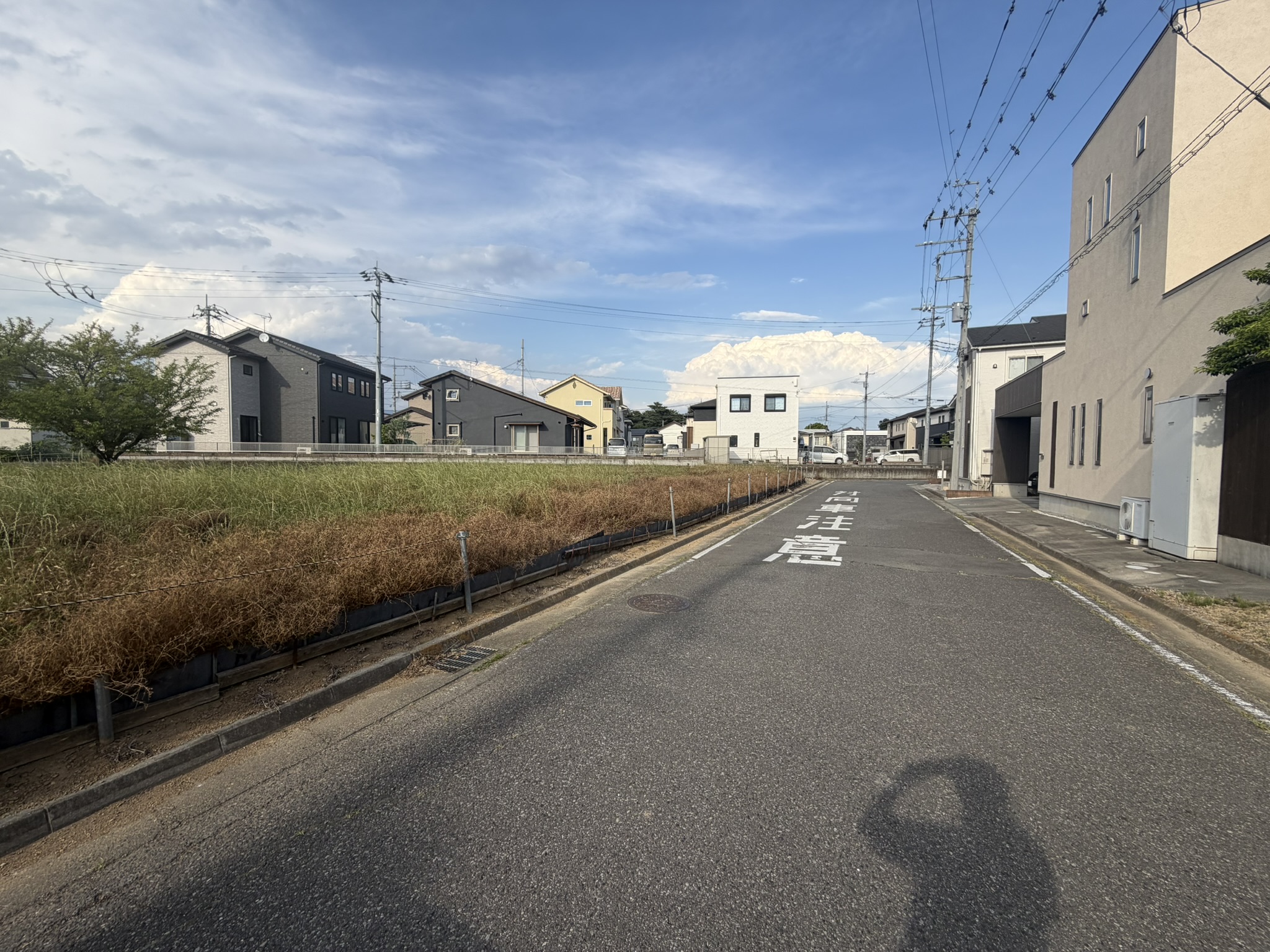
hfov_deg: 102.1
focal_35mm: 14
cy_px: 476
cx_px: 635
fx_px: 514
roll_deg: -1.3
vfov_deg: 85.7
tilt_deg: -2.1
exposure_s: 1/770
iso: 32
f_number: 2.2
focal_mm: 2.22
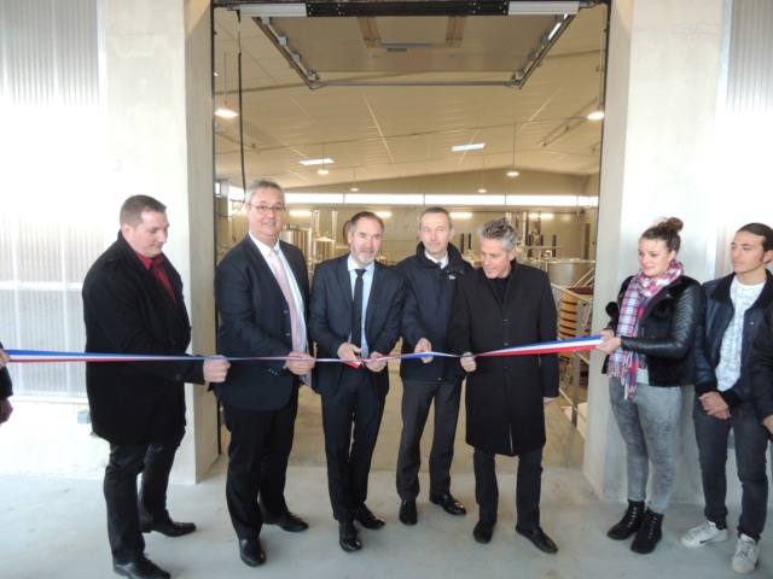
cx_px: 386
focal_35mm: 24
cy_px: 290
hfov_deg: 71.6
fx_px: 536
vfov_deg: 56.8
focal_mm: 4.3
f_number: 3
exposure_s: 1/30
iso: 280
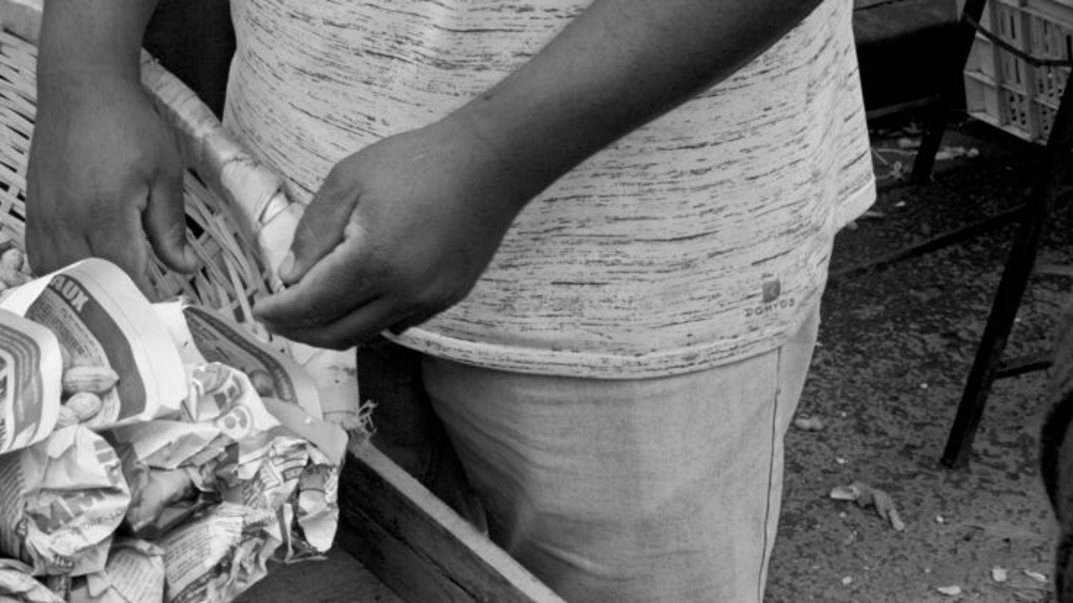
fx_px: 2248
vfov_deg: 15.2
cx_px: 99
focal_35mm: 79
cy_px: 127
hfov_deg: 26.0
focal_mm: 24
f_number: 8
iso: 100
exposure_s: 1/100
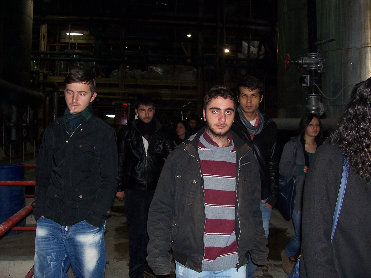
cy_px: 139
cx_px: 186
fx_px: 375
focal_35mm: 35
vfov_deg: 40.7
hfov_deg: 52.6
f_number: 2.8
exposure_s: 1/60
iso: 80
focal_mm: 6
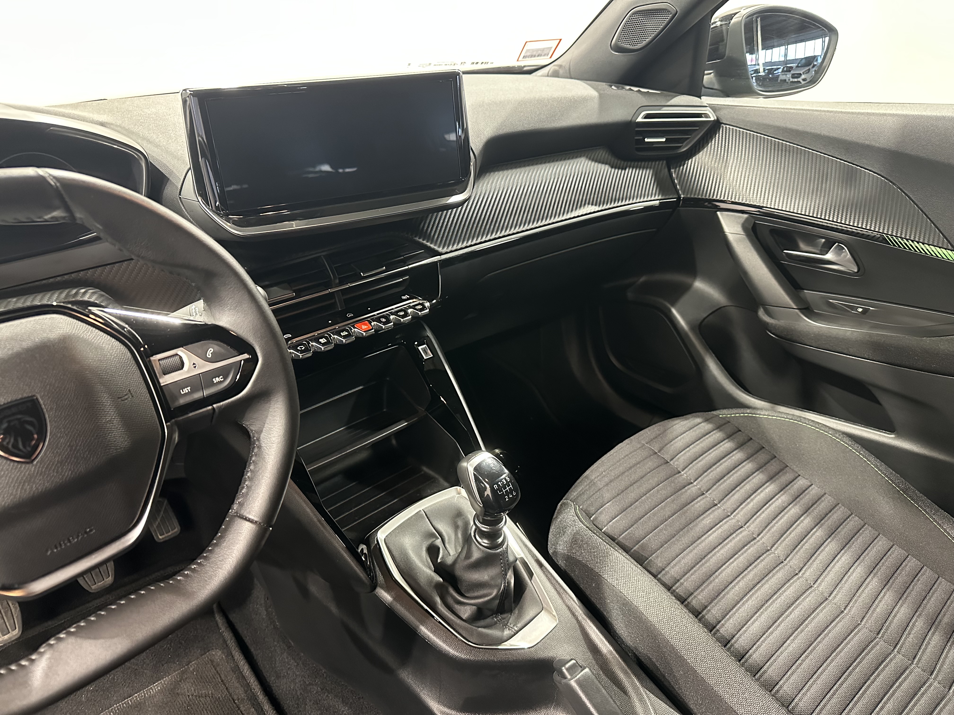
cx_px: 477
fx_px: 661
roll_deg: +1.0
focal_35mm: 24
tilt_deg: -28.1
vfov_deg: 56.8
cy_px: 358
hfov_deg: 71.6
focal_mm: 6.86
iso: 800
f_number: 1.78
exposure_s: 1/50
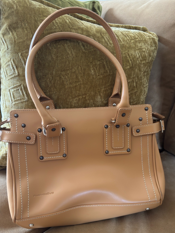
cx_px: 90
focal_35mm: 29
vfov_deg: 61.3
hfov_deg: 48.2
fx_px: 195
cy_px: 137
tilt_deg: -29.8
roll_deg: -4.5
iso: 320
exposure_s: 1/60
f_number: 1.78
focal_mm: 6.76
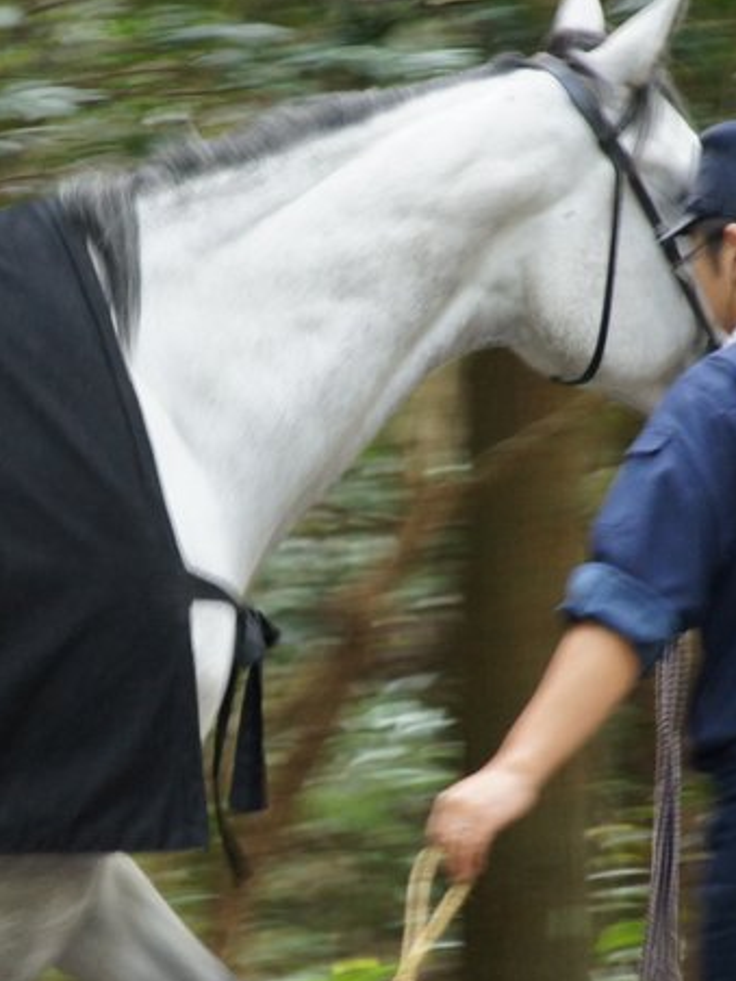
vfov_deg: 4.8
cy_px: 599
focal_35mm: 410
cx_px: 241
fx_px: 11622
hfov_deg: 3.6
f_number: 6.3
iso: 1600
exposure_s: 1/20
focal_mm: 143
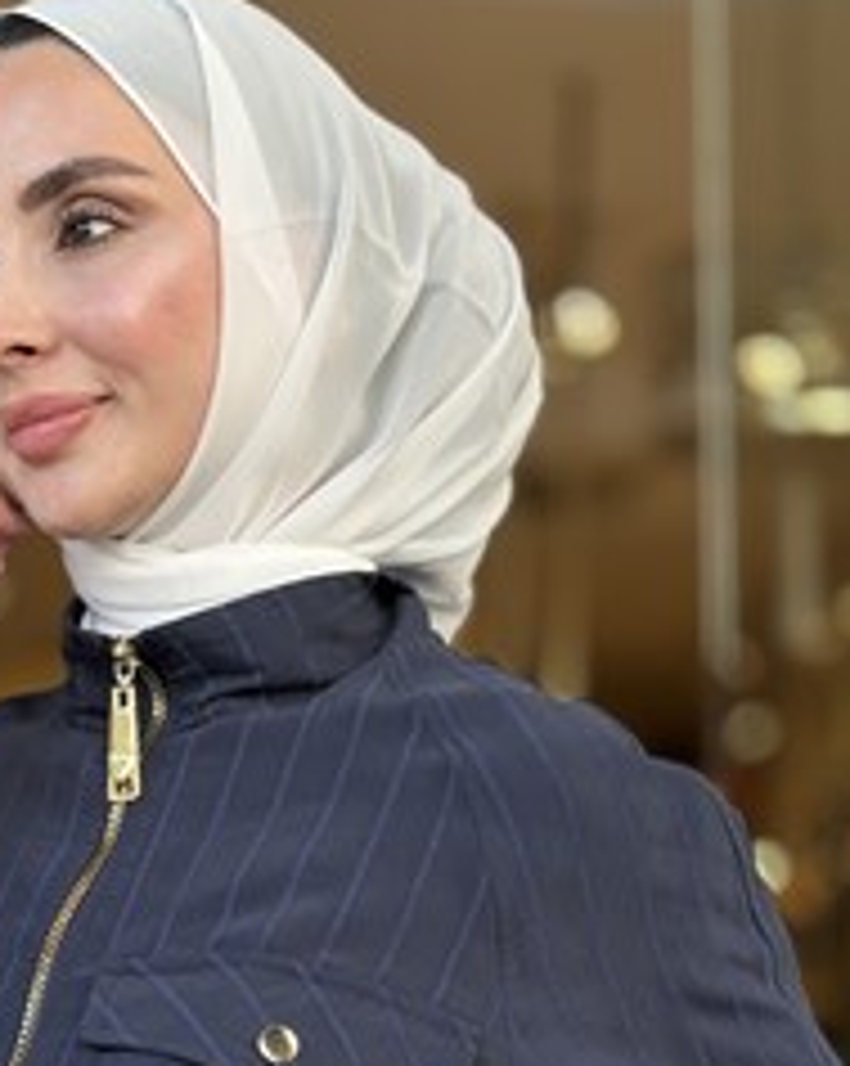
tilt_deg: +0.7
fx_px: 3245
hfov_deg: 14.9
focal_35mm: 103
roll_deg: -0.7
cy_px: 1003
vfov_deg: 18.3
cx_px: 238
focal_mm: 6.86
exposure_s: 1/524
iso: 80
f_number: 1.78
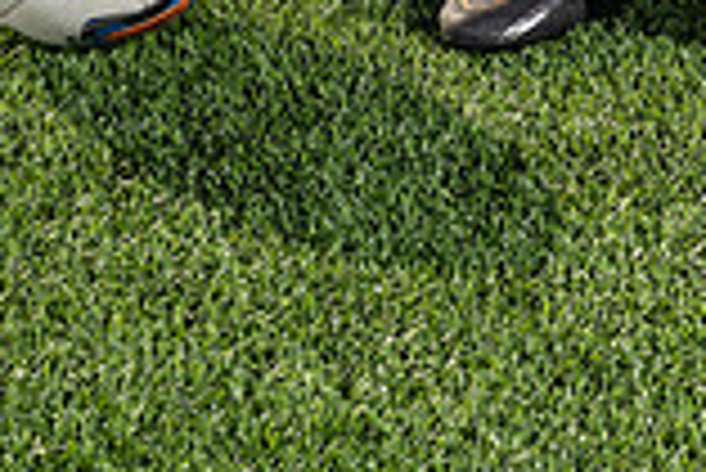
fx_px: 3258
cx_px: 405
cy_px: -526
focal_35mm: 166
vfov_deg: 7.9
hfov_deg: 12.4
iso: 100
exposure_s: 1/250
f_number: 8
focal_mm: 58
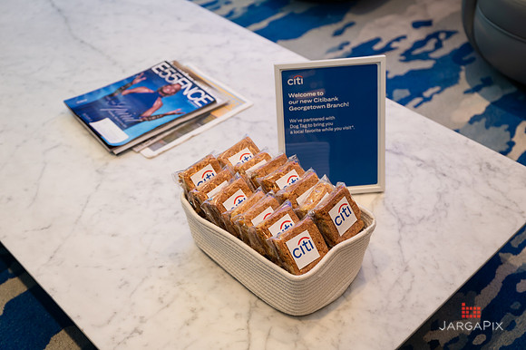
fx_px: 635
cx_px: 265
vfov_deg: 30.8
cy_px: 172
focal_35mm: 43
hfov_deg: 45.0
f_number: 3.2
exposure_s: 1/200
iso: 400
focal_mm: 41
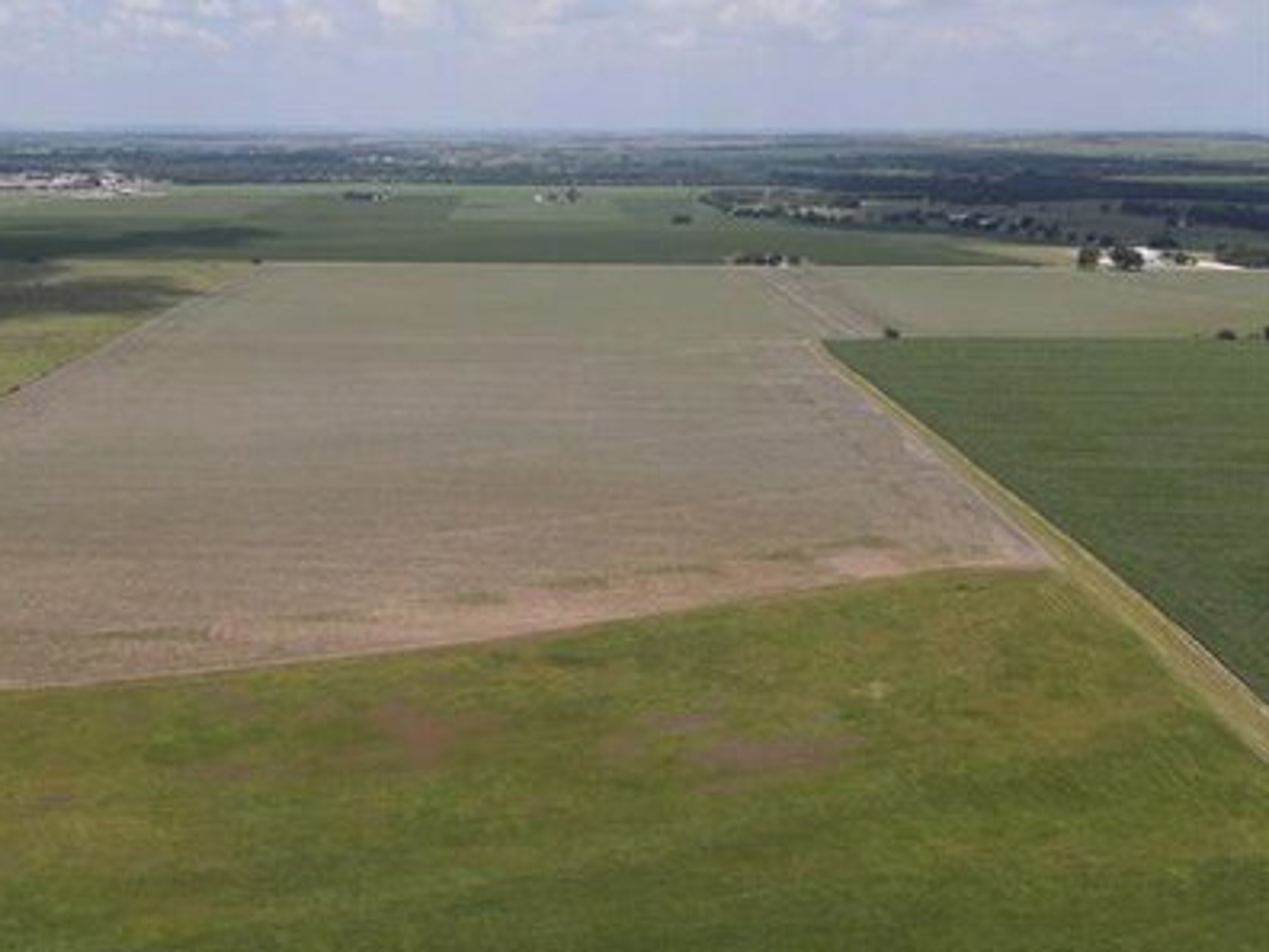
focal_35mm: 31
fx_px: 1136
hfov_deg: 57.4
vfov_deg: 45.1
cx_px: 455
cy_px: 590
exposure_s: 1/800
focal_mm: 4.5
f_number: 2.8
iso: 100
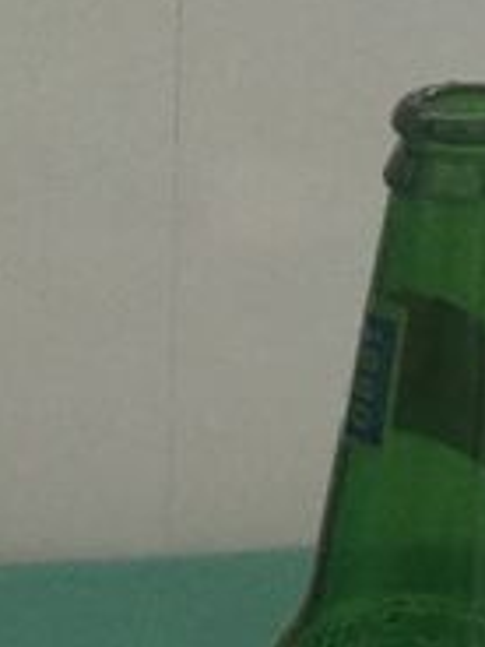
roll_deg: +0.4
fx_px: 1887
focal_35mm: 101
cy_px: 876
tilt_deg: -32.7
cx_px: 130
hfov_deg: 14.6
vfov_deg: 18.0
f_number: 2.2
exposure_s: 1/25
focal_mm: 4.15
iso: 200
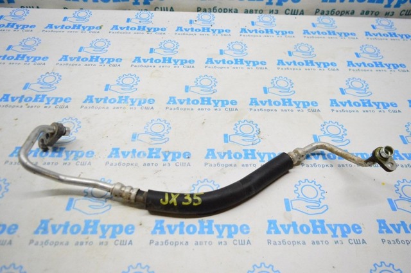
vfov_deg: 47.8
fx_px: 308
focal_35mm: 27
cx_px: 206
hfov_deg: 67.4
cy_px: 136
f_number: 3.5
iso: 6400
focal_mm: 18
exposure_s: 1/1000
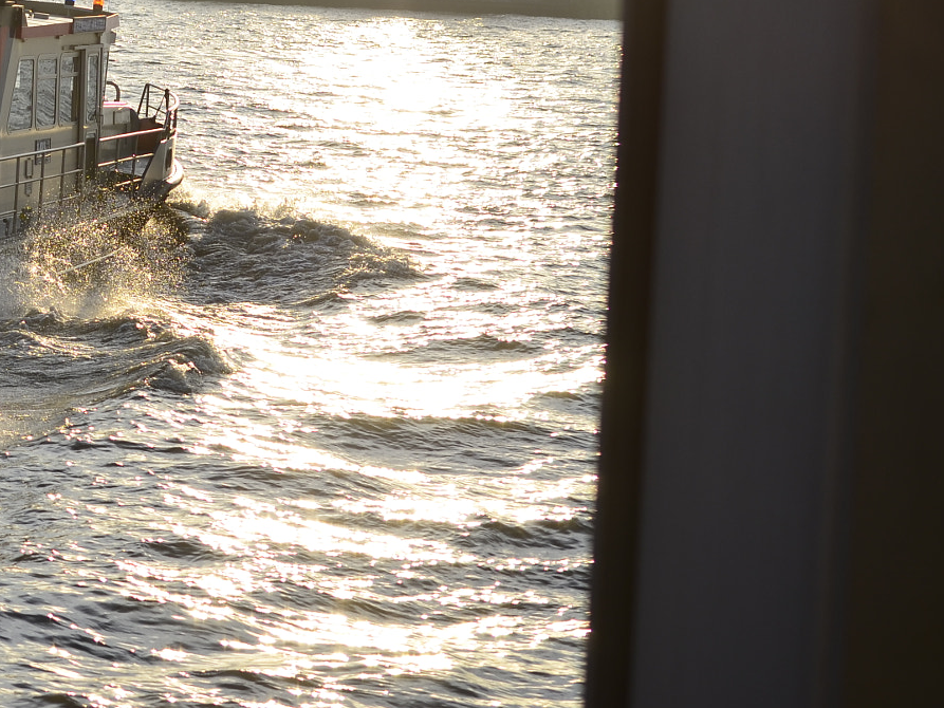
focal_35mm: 132
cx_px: -91
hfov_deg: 14.6
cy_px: 34
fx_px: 3600
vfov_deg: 11.1
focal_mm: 40
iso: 100
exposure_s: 1/2000
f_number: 2.8
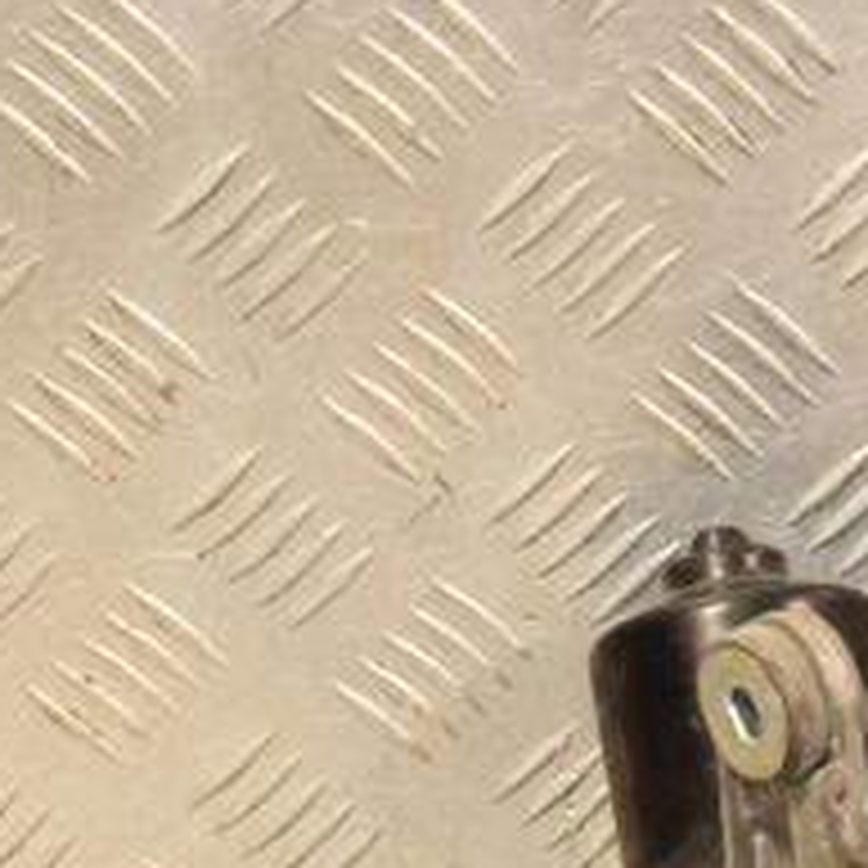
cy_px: 792
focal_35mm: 203
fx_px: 5759
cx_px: 913
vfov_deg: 8.6
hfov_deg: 8.6
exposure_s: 1/200
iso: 800
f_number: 6.3
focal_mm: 48
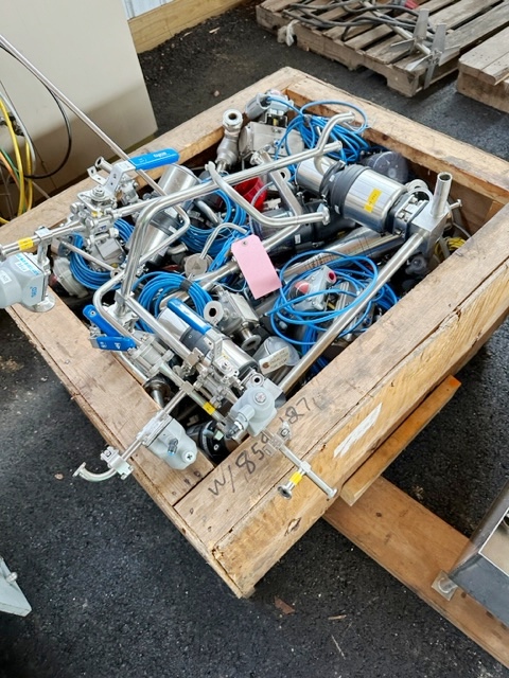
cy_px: 339
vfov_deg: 71.6
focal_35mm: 24
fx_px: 471
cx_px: 254
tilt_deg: -54.6
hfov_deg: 56.8
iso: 250
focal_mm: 6.86
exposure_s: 1/103
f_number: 1.78
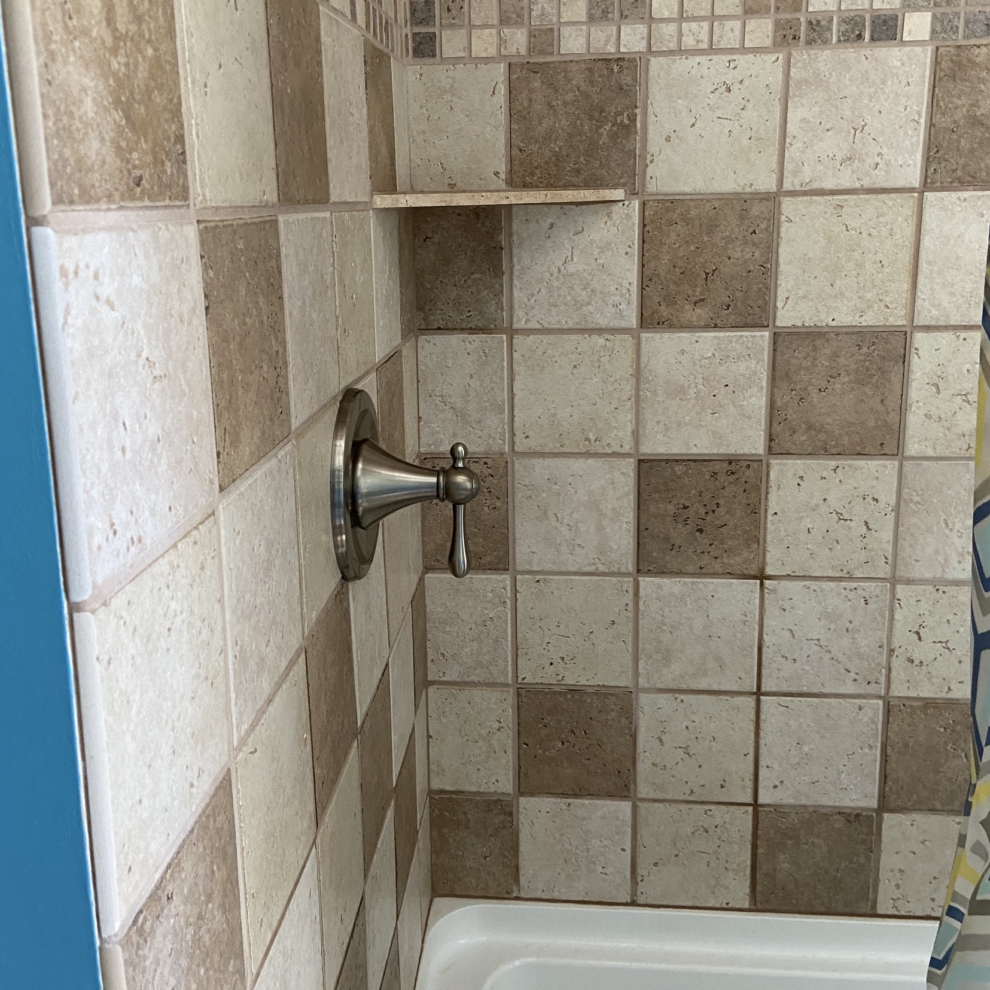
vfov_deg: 50.9
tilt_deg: -7.8
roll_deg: +1.8
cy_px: 421
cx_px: 476
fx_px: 1035
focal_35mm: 32
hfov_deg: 51.1
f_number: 1.8
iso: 250
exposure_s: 1/60
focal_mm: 4.25
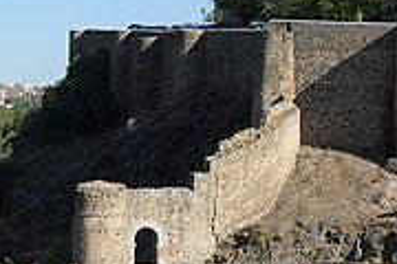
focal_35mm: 200
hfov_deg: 10.3
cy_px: 165
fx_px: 2205
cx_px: 157
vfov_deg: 6.9
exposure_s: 1/750
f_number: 5
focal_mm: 13.6
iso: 100
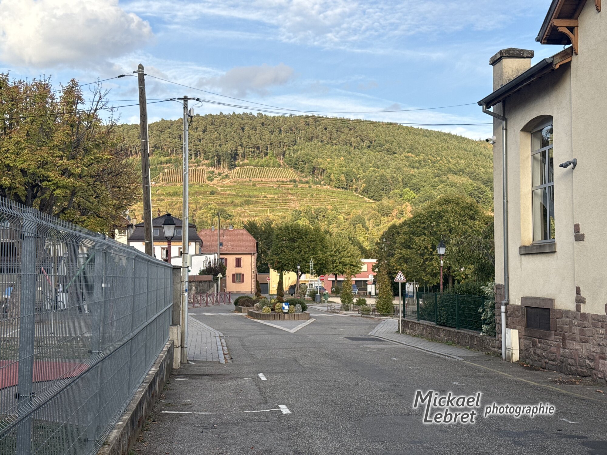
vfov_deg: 30.3
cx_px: 304
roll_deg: +0.1
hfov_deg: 39.7
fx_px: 842
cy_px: 228
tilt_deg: +3.2
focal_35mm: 48
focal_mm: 6.76
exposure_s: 1/1185
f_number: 1.78
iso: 64
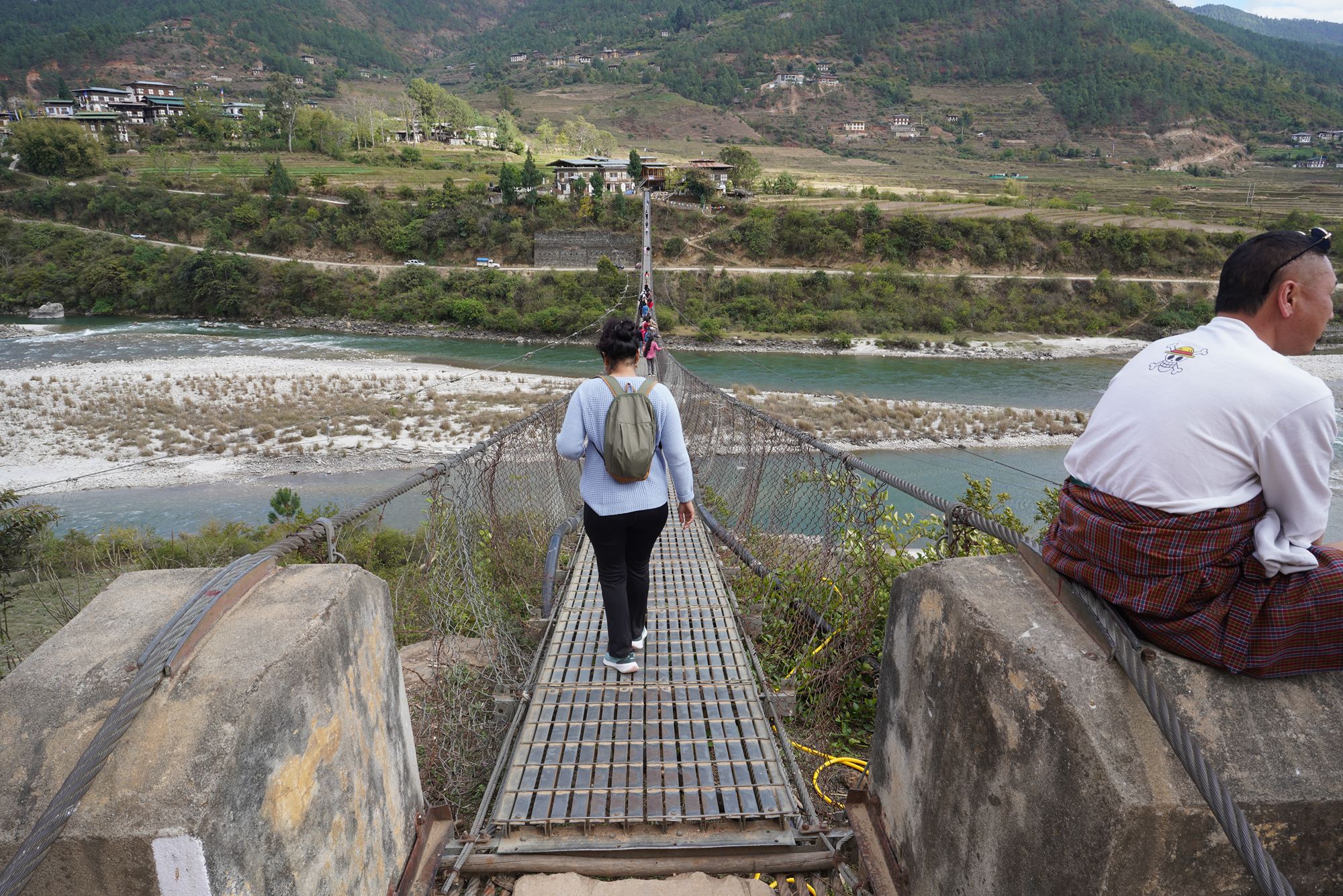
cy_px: 448
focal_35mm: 24
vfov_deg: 53.1
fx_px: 895
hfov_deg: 73.7
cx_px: 672
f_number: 9
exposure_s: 1/100
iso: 100
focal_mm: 24
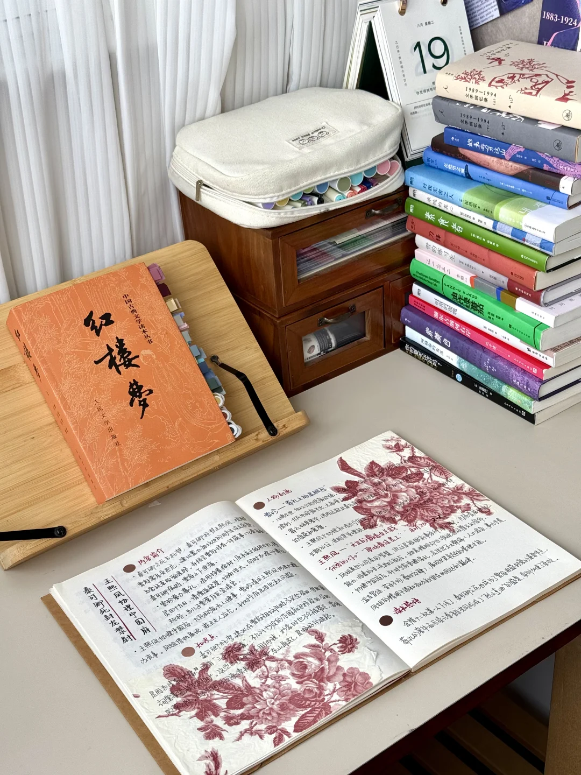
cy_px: 388
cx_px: 290
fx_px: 1074
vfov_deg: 39.7
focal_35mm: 48
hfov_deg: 30.3
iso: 50
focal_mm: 6.76
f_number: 1.78
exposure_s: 1/142
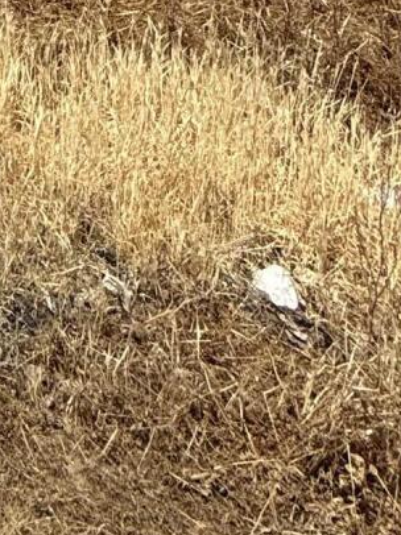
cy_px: -564
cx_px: -412
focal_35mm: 69
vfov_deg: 18.0
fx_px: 1067
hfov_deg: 16.2
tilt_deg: +8.6
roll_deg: -1.5
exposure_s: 1/3125
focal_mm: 2.22
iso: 50
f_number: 2.2
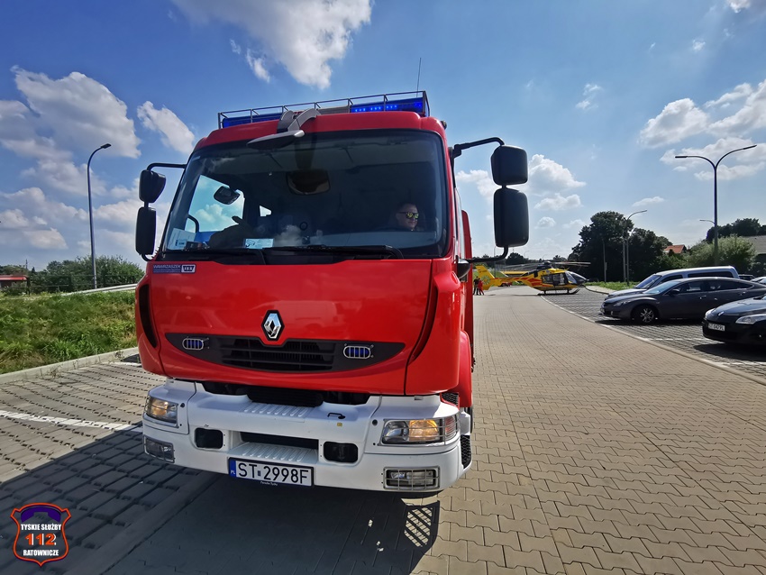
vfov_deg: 78.1
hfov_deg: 94.5
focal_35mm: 16
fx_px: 354
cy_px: 288
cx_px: 383
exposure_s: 1/1587
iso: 50
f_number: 2.2
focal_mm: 2.35
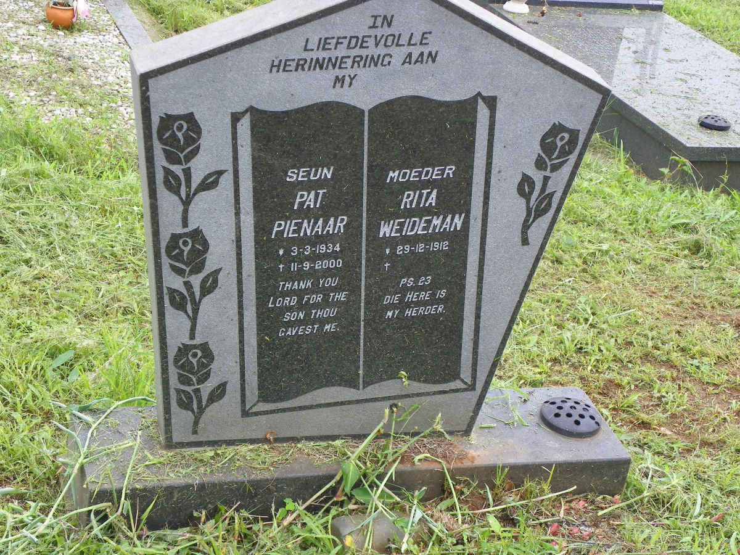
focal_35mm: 73
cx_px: 370
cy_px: 278
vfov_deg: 20.2
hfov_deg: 26.7
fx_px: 1561
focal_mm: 13
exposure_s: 1/100
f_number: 3.5
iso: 64
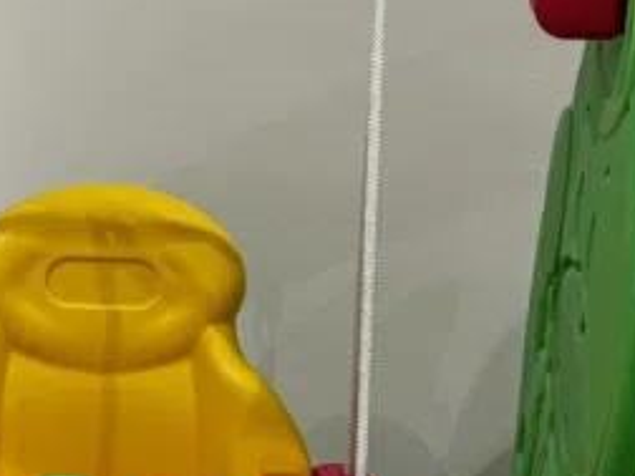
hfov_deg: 30.3
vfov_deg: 24.0
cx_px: 66
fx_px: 1119
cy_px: 191
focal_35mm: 61
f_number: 1.78
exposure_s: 1/50
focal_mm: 6.76
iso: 250
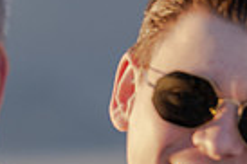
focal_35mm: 467
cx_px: 112
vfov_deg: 2.9
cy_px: 237
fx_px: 3200
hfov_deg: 4.4
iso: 200
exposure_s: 1/1000
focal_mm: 110
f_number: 2.8
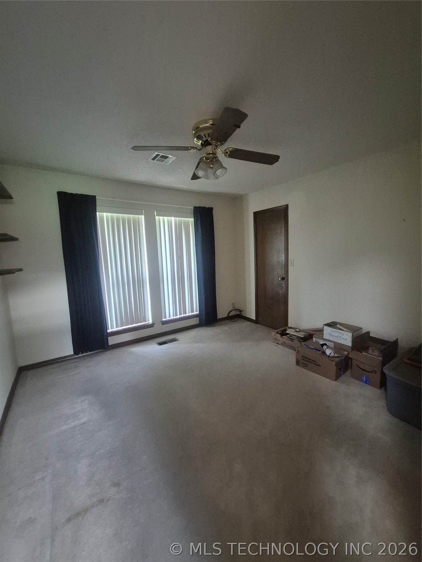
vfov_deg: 106.2
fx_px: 211
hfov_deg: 89.9
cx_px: 211
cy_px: 281
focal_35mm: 13
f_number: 2.2
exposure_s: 1/60
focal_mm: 1.74
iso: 1600
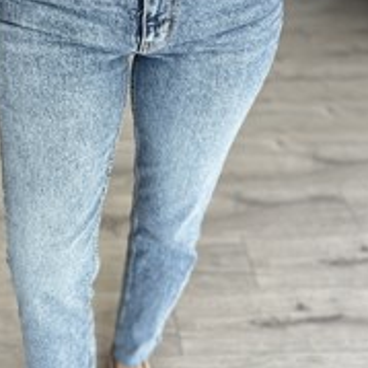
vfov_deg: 32.2
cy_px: 205
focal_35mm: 53
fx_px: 637
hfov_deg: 31.4
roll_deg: +2.9
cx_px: 72
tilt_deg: -38.5
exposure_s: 1/100
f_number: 1.6
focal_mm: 5.1
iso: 40
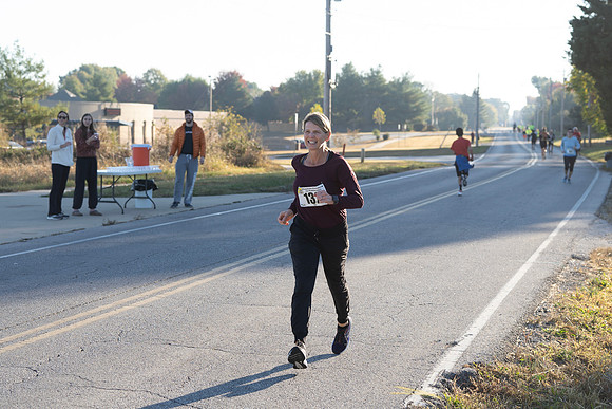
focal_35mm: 75
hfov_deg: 27.1
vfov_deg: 18.3
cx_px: 334
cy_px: 153
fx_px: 1268
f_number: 2.8
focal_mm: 47
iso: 100
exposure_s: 1/400
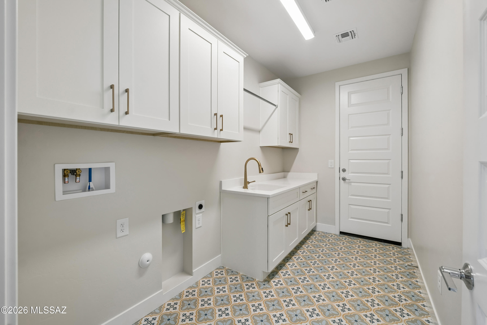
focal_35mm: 14
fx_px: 189
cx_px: 244
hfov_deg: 104.3
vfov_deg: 81.2
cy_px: 162
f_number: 8
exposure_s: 1/25
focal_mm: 14
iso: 400
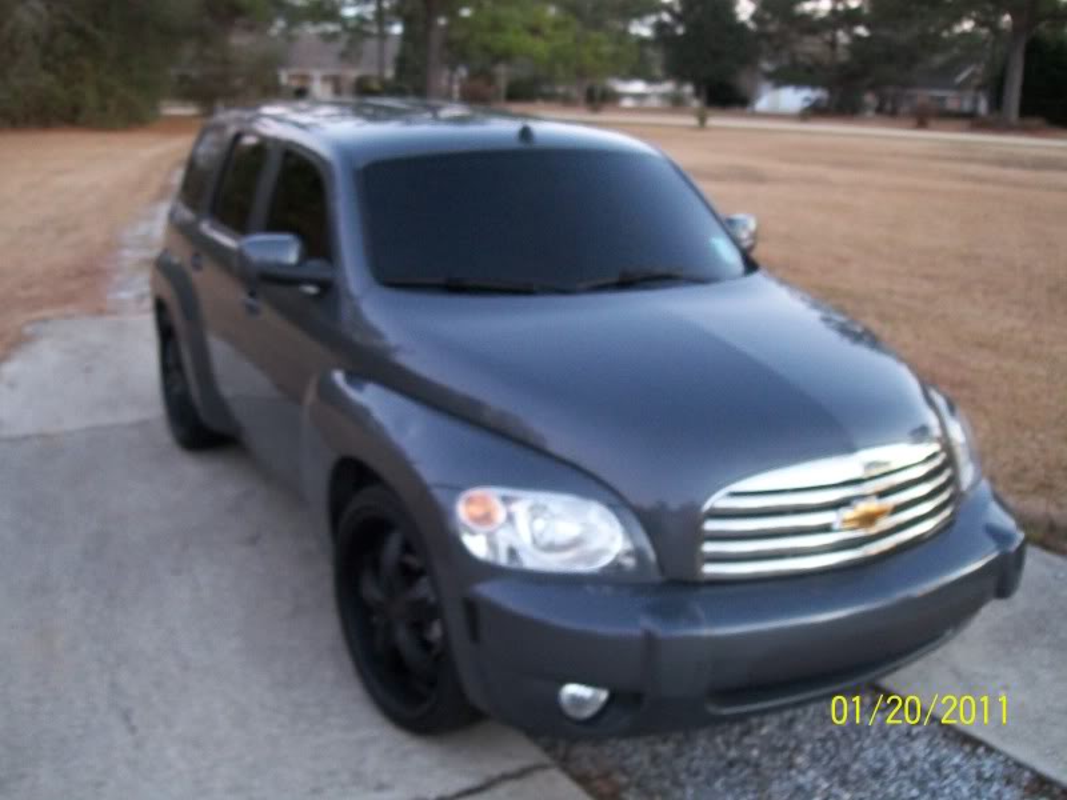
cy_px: 400
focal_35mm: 36
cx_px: 534
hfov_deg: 51.4
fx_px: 1110
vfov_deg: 39.7
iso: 240
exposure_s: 1/8
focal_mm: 6
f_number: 2.7
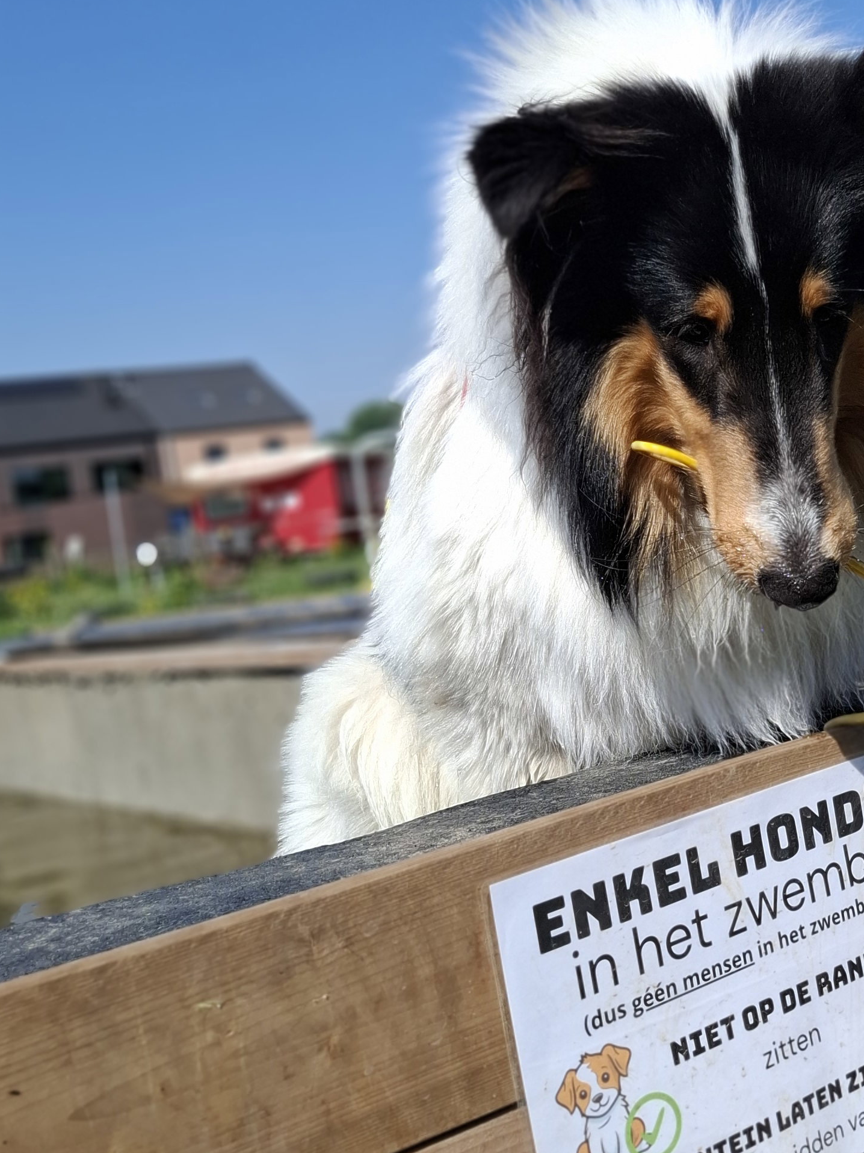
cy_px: 516
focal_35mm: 49
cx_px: 909
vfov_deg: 38.9
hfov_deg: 27.6
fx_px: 1631
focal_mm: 5.54
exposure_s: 1/1984
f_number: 1.8
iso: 50
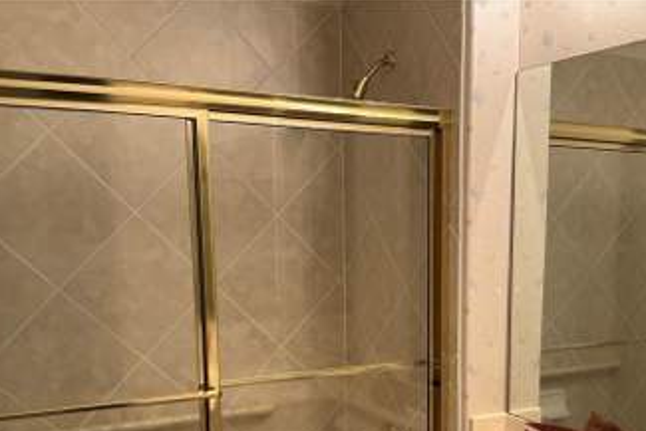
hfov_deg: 44.8
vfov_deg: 30.3
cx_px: 429
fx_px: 772
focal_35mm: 43
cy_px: 356
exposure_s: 1/60
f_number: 1.8
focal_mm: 3
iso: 80
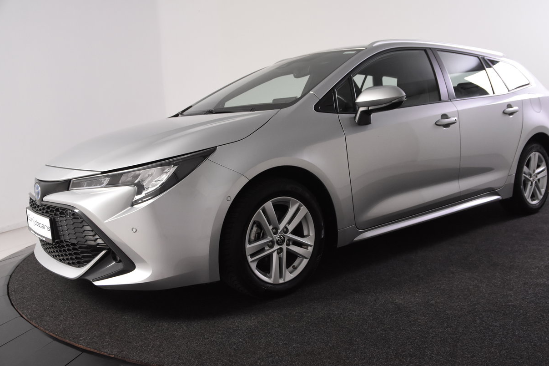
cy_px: 180
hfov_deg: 54.4
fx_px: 534
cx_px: 288
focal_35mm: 35
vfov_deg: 37.8
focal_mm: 22
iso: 1600
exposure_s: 1/80
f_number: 4.5
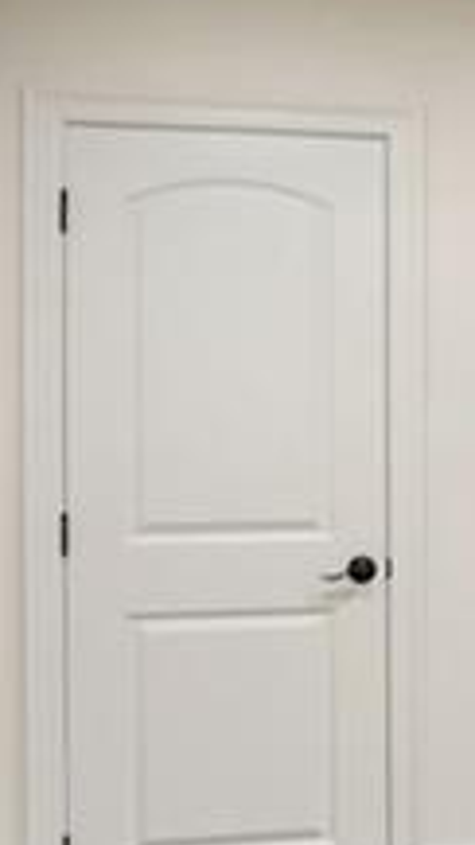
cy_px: 481
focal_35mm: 79
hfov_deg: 13.2
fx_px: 1770
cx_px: 958
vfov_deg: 26.8
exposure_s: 1/20
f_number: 10
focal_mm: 16
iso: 800
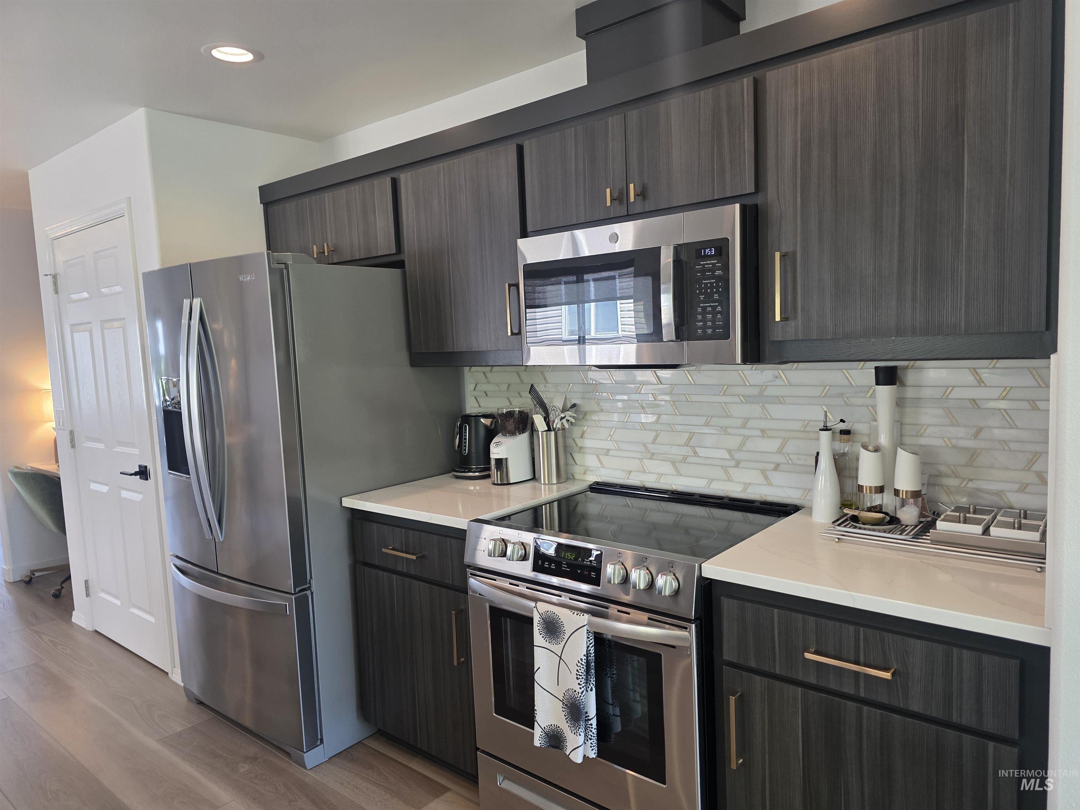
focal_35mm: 23
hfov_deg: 73.9
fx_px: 718
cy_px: 405
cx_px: 540
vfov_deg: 58.9
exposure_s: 1/120
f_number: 1.7
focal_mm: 6.3
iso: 200
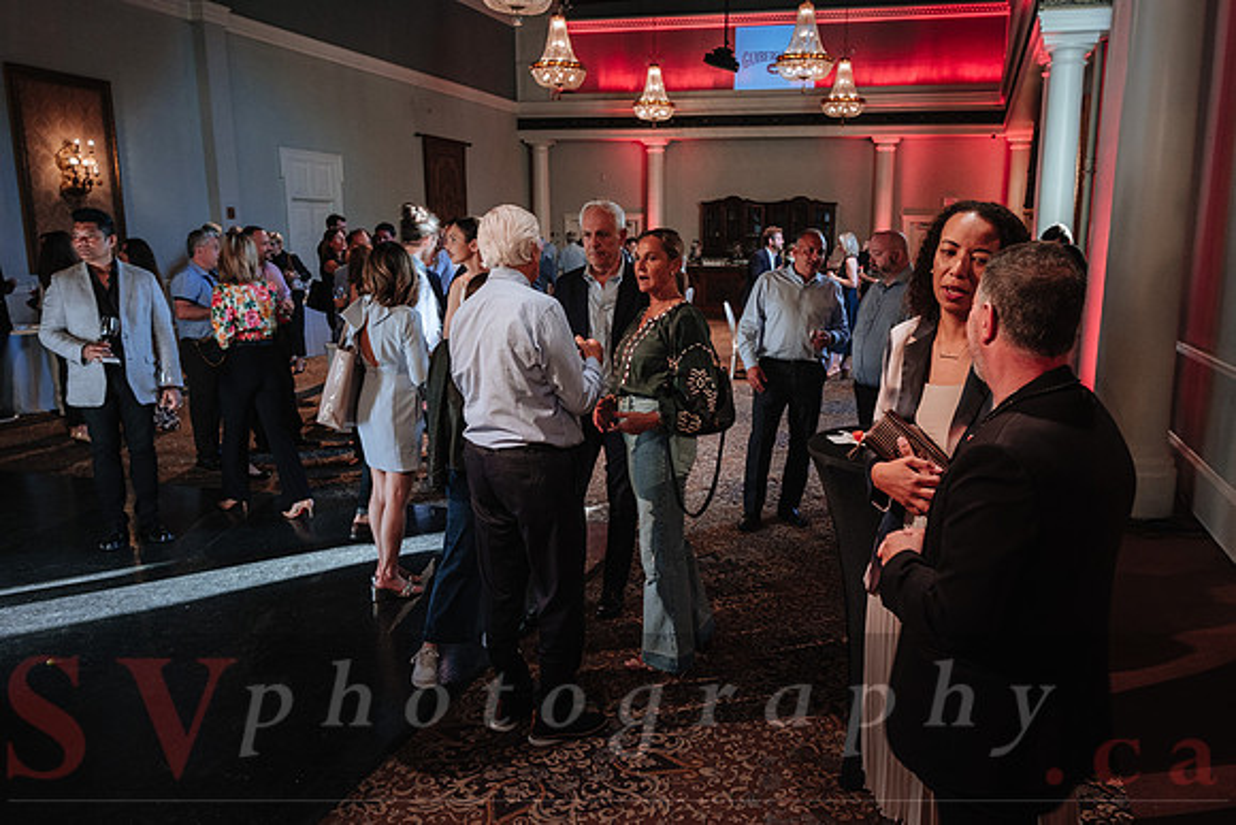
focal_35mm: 29
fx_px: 988
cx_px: 706
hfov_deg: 63.7
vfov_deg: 45.2
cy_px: 464
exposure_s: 1/60
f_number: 5
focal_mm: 16.6
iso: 800
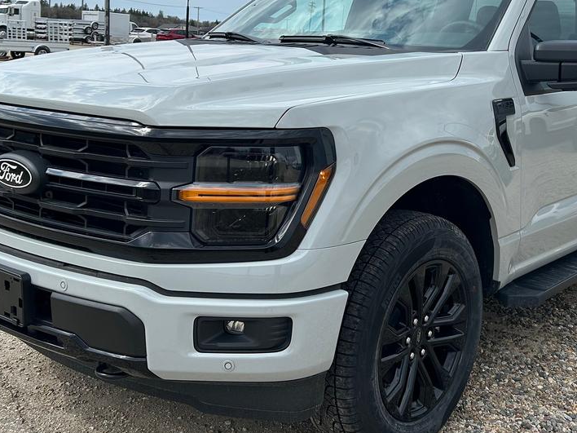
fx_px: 783
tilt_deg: -7.5
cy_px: 144
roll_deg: -2.7
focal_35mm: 47
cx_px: 408
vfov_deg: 30.6
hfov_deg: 39.7
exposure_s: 1/3968
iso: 50
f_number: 1.5
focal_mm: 5.7
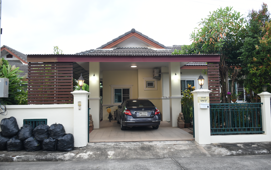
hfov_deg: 66.5
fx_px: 207
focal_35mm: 28
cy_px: 82
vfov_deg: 44.5
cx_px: 135
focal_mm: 18
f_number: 3.5
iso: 250
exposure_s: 1/80
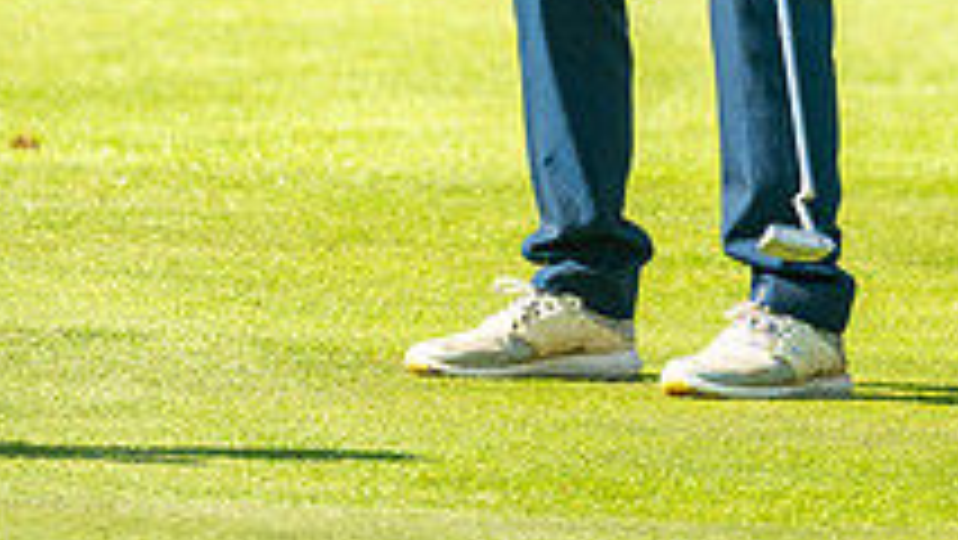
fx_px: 25285
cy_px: -459
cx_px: 580
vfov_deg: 1.2
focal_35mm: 995
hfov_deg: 2.2
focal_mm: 300
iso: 400
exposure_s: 1/1000
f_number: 4
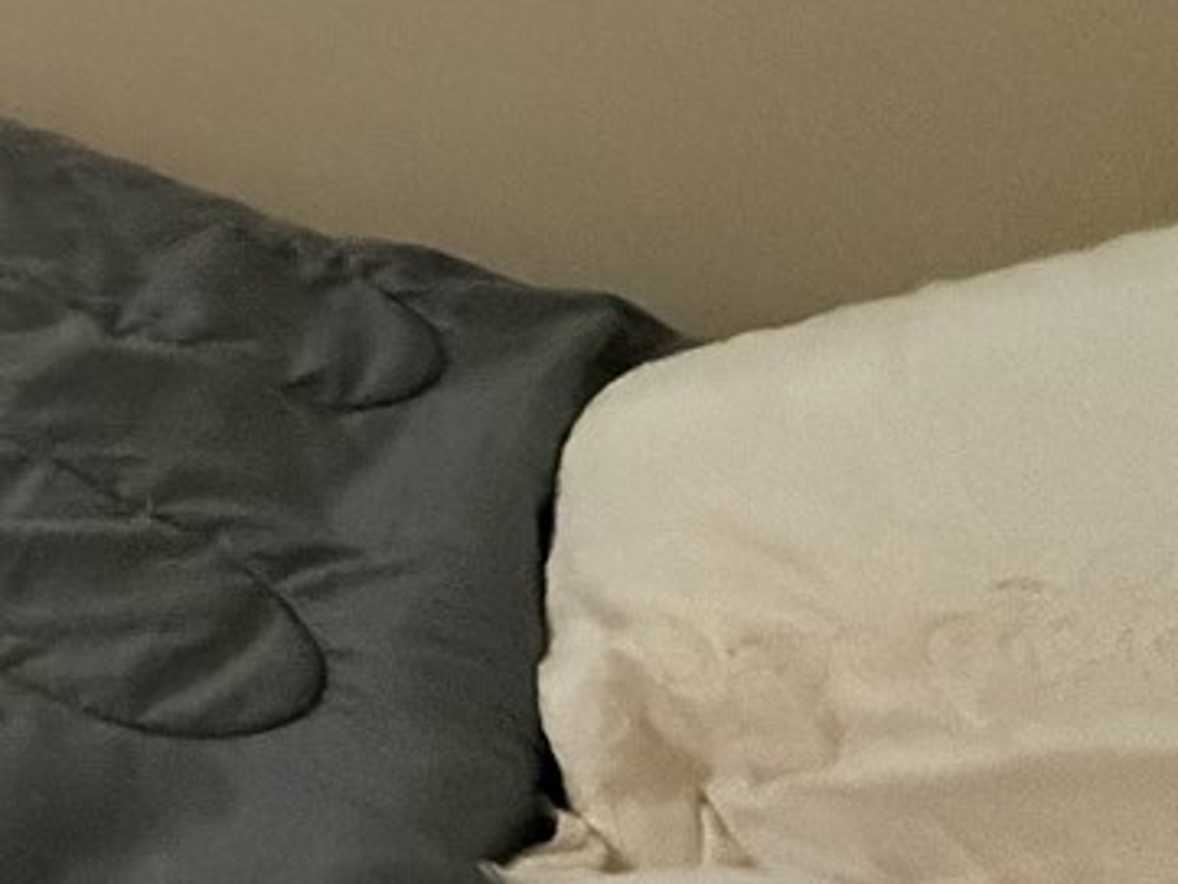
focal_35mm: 62
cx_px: -1357
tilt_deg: -14.9
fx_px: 2111
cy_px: -473
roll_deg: -0.3
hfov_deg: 17.5
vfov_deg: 20.1
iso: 640
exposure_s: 1/60
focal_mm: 2.22
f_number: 2.2
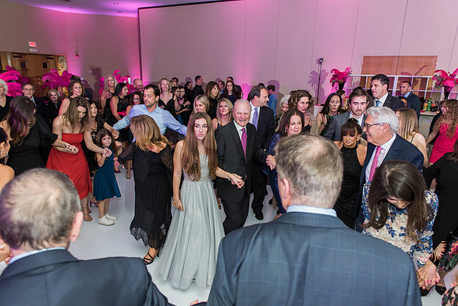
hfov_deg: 73.7
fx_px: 305
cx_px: 229
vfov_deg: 53.2
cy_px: 153
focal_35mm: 24
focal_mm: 24
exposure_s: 1/100
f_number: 4
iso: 1000
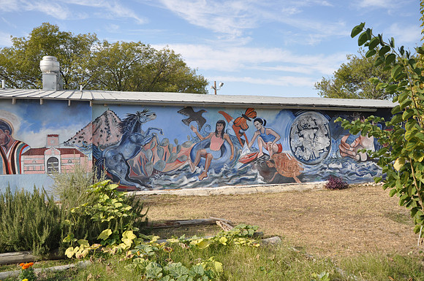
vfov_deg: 41.6
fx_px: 370
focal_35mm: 32
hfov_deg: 59.6
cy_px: 140
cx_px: 212
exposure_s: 1/160
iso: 200
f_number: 6.3
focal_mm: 21
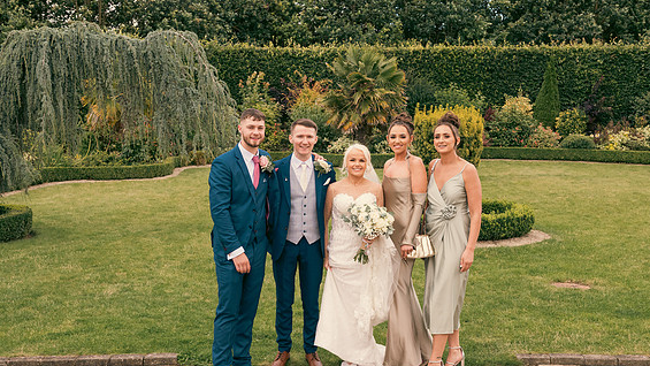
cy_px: 195
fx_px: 741
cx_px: 329
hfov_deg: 47.4
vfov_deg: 27.7
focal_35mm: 43
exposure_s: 1/400
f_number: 6.3
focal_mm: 40
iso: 200
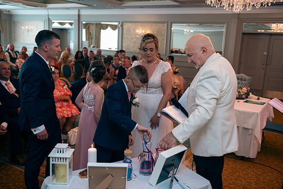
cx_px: 142
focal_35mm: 35
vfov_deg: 37.9
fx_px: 275
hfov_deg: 54.4
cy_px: 94
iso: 640
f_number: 3.5
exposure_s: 1/160
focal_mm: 35
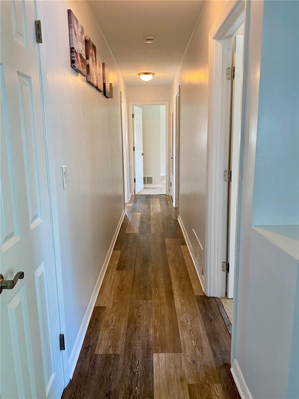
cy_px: 200
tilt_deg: -10.4
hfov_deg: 53.1
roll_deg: +0.9
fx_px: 299
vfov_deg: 67.3
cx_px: 150
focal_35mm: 26
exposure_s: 1/60
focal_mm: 4.25
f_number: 1.8
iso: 100
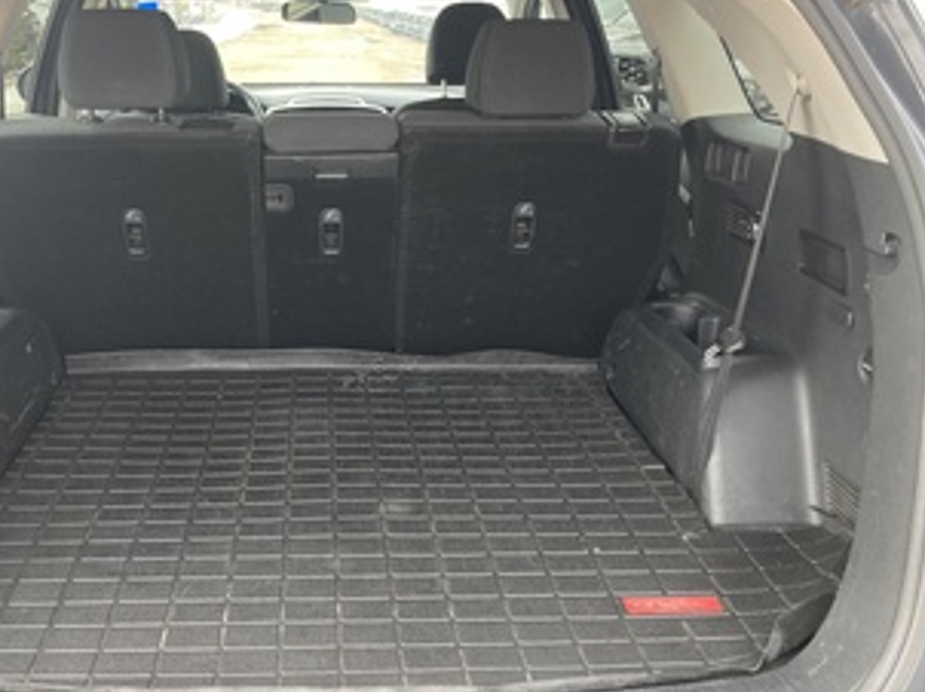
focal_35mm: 39
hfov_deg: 47.5
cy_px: 344
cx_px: 349
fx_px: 1041
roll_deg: -1.7
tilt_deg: -18.2
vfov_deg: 36.8
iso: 40
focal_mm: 3.99
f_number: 1.8
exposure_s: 1/121
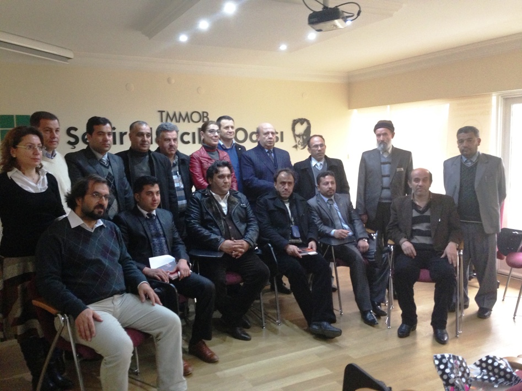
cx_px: 261
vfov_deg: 42.9
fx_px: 498
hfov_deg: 55.4
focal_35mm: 33
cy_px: 196
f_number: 2.4
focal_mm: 4.13
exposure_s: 1/15
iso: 400
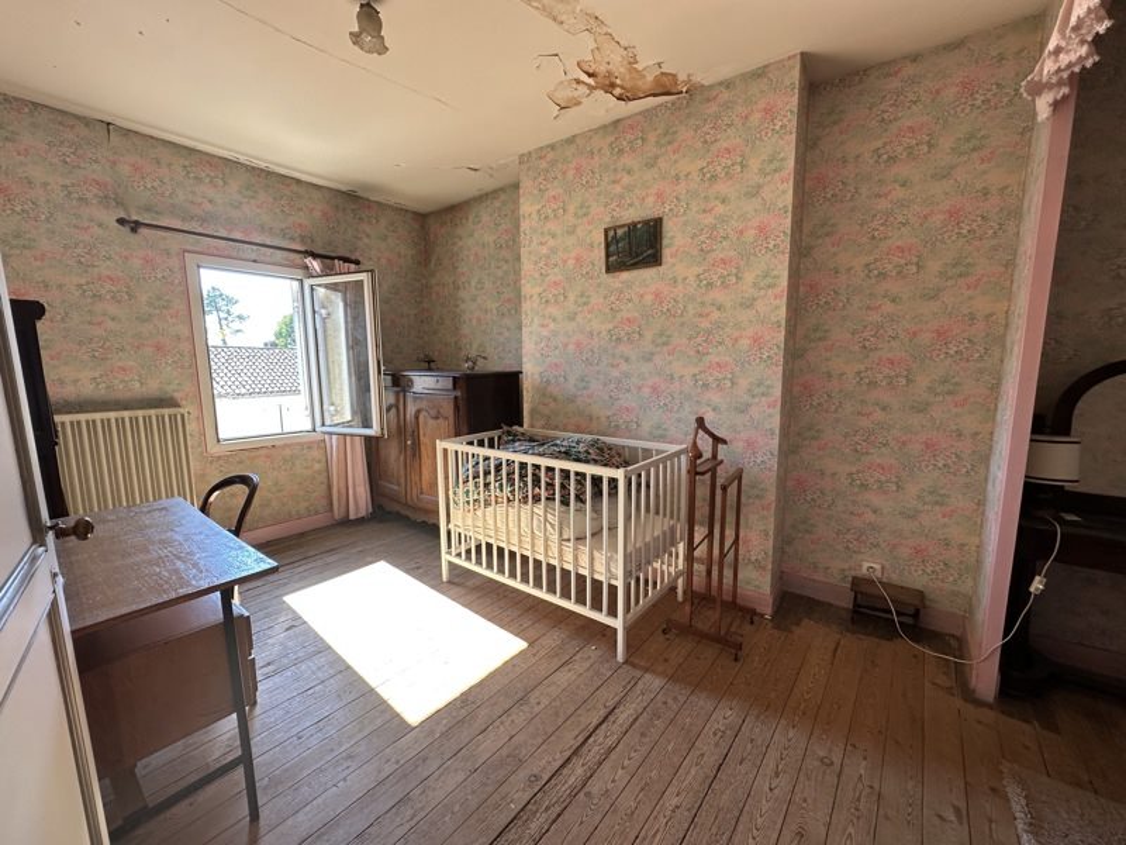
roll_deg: +0.2
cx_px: 563
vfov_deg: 85.7
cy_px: 422
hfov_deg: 102.1
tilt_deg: -8.0
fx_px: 455
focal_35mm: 14
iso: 100
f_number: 2.2
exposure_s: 1/99
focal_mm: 2.22
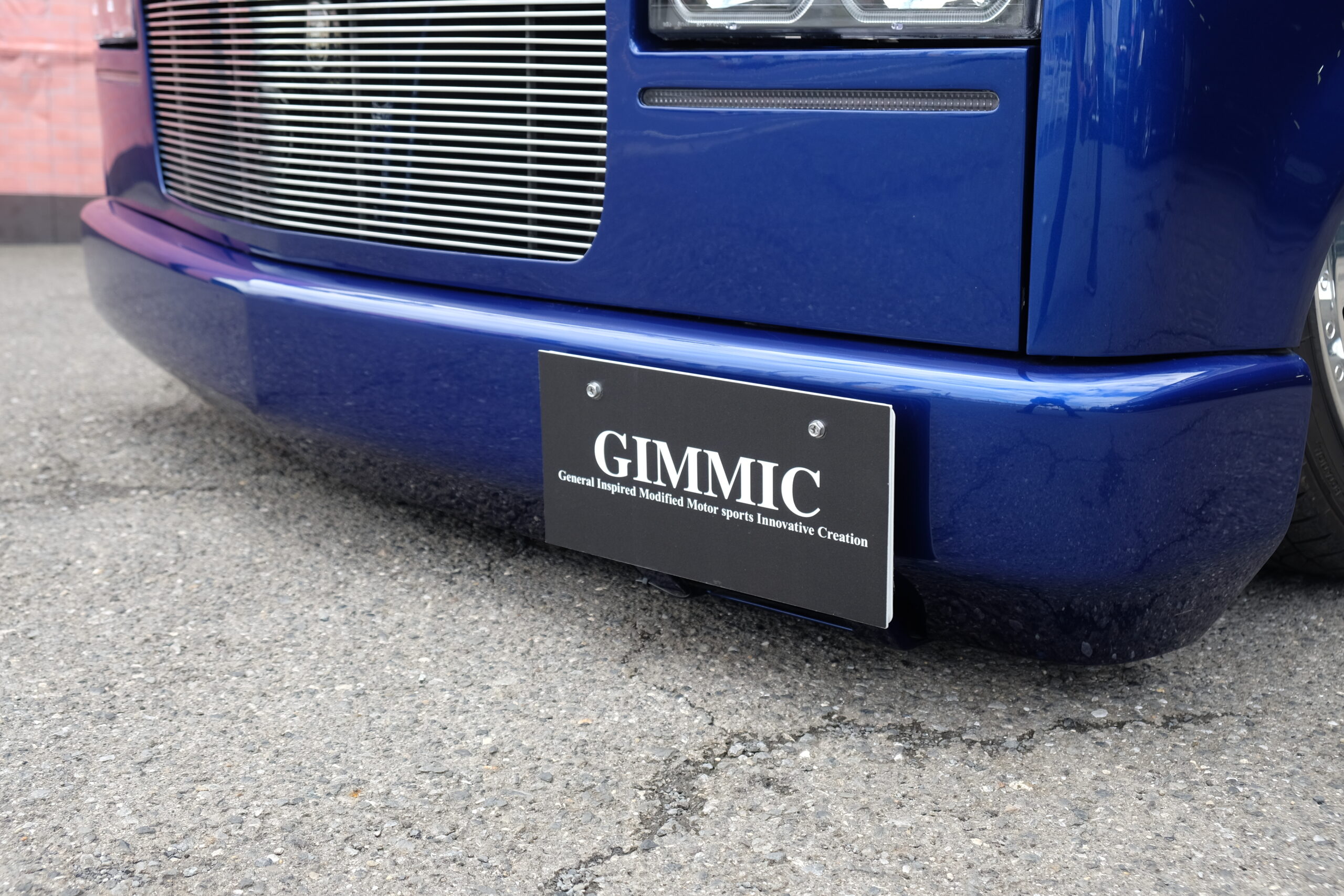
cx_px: 672
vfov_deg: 33.4
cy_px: 448
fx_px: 1493
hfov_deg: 48.5
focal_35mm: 40
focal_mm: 26.5
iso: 200
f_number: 5
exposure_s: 1/125
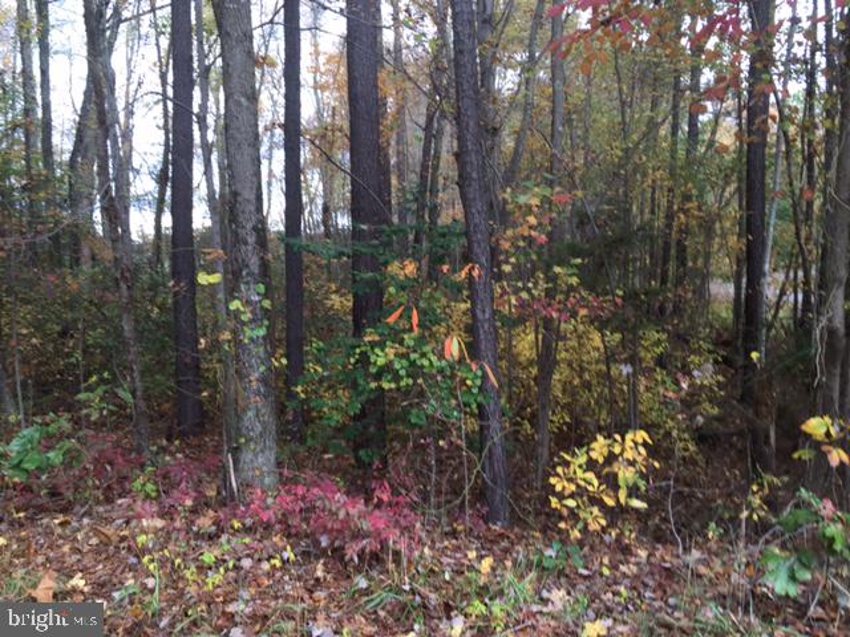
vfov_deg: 48.2
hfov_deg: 61.7
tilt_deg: -5.4
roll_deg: +2.4
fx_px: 712
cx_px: 425
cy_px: 318
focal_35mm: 29
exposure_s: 1/60
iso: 40
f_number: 2.2
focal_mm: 4.15
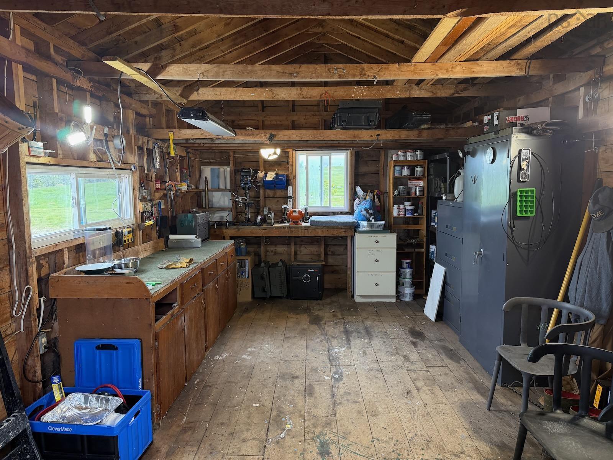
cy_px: 230
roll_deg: +0.9
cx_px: 306
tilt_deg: -6.5
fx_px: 425
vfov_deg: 56.8
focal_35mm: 24
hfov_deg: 71.6
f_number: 1.78
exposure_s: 1/150
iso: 200
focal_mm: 6.76
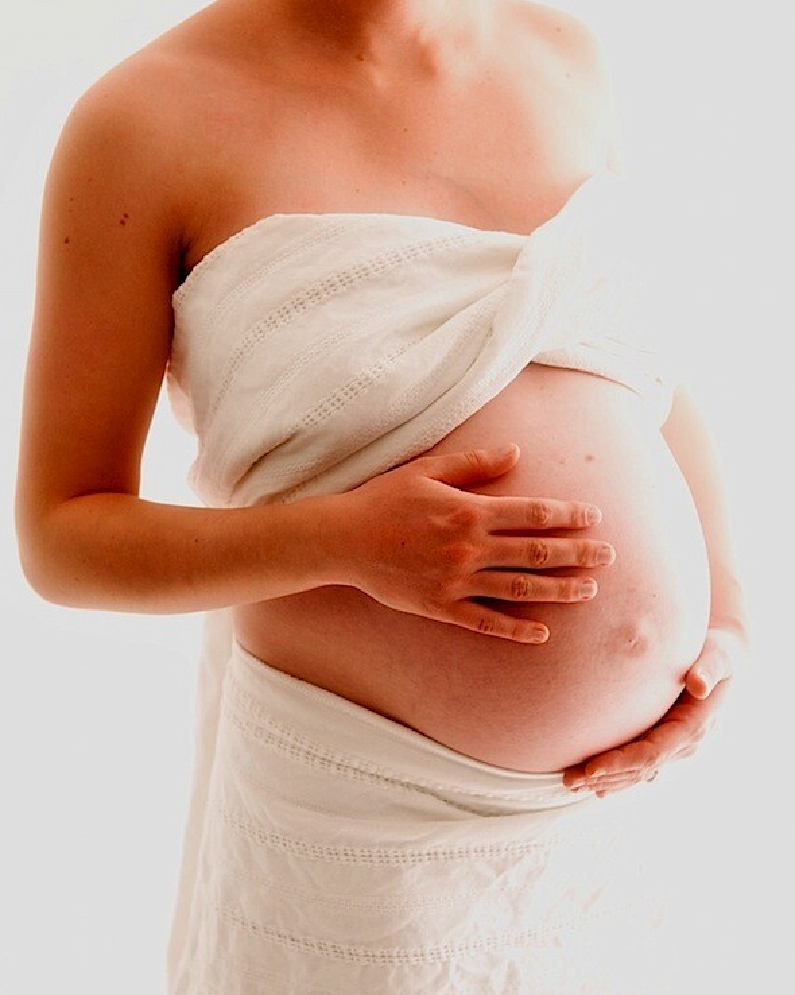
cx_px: 395
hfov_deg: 31.4
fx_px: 1412
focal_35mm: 48
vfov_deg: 38.6
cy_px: 593
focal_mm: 42
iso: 500
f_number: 2.8
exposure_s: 1/800
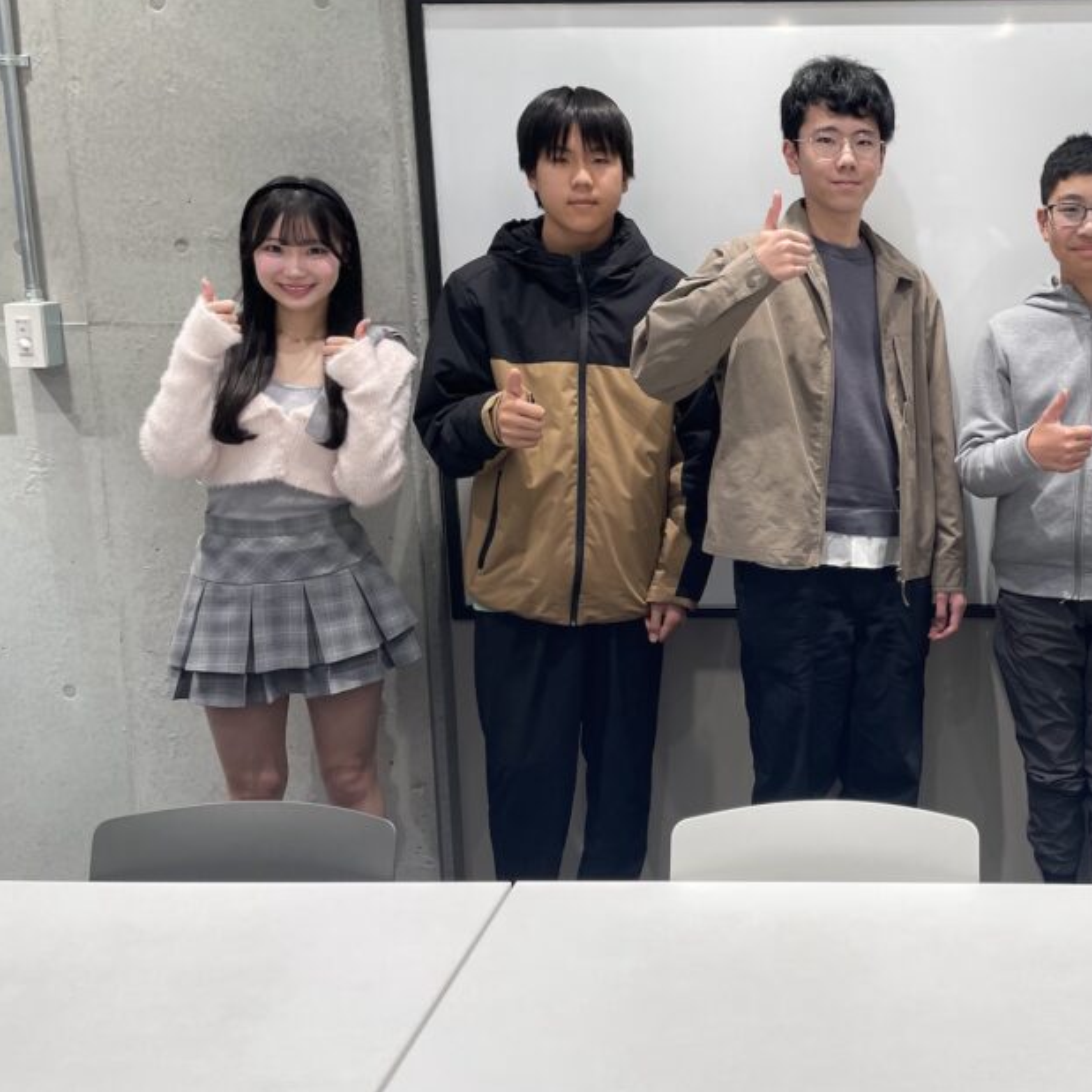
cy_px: 462
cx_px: 901
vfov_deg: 43.7
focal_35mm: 38
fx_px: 1356
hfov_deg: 41.6
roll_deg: +0.9
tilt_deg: -10.3
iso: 80
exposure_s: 1/120
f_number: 1.6
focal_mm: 4.2
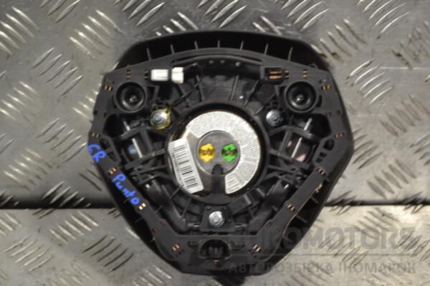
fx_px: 824
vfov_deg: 19.7
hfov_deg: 29.2
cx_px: 215
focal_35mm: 69
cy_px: 143
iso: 220
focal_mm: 46
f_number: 5.3
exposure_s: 1/30
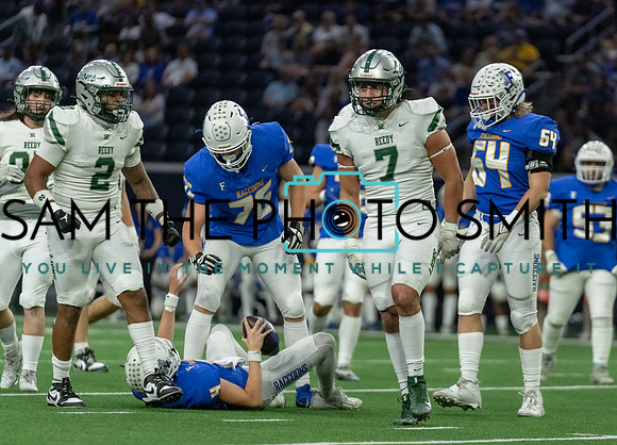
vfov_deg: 5.2
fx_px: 4888
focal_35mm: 278
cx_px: 425
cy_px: 226
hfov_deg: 7.2
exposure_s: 1/1250
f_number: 2.8
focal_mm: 200
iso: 4000
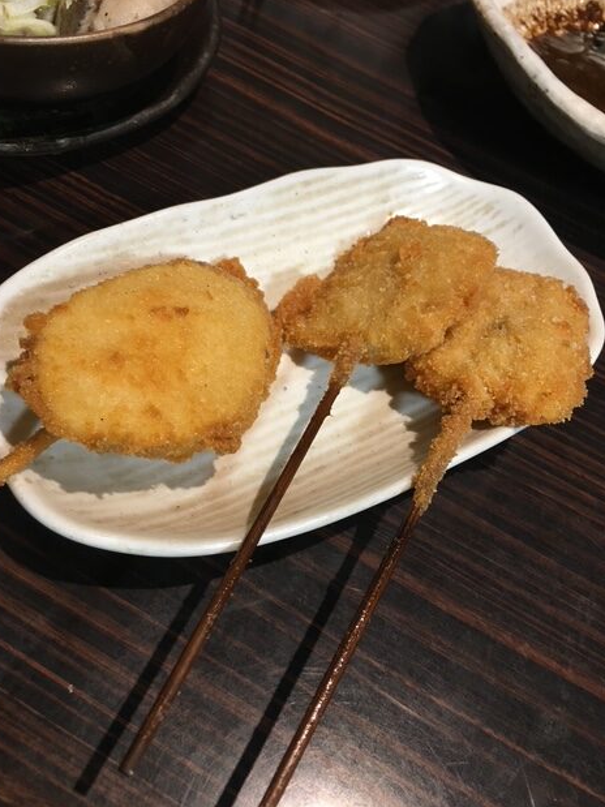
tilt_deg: -54.3
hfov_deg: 46.8
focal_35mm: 30
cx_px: 296
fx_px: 699
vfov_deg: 60.0
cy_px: 391
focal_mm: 4.15
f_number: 2.2
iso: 100
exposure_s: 1/30
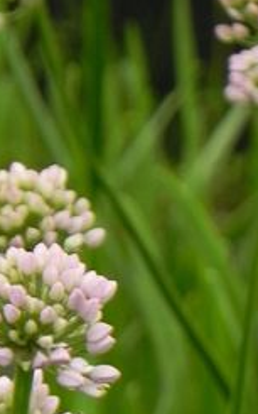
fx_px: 11358
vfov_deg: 2.1
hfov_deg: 1.3
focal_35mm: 1009
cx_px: 305
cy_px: 446
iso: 160
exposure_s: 1/250
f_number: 5
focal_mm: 51.8
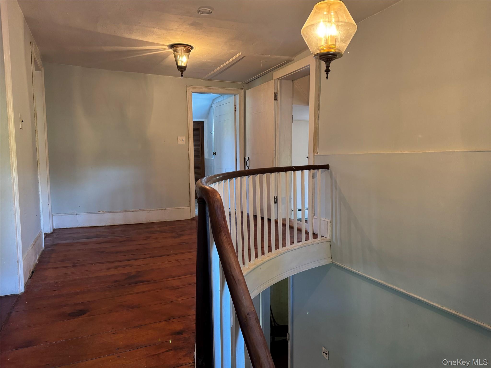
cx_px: 246
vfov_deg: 56.8
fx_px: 340
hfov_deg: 71.6
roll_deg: +0.8
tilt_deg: -4.8
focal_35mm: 24
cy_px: 184
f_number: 1.78
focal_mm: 6.76
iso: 500
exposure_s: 1/60
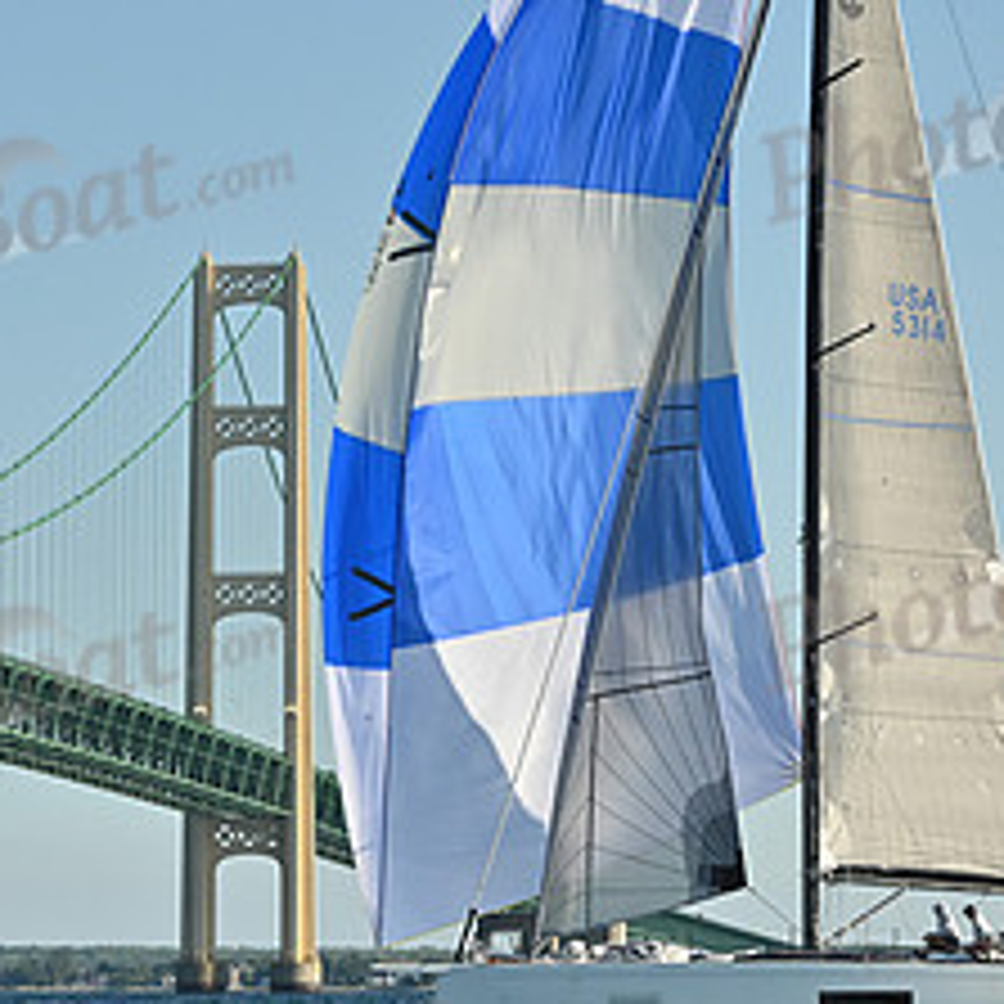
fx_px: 6169
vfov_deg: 9.3
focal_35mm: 188
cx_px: 531
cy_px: 403
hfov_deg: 9.3
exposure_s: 1/1600
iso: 320
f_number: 9
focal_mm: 85
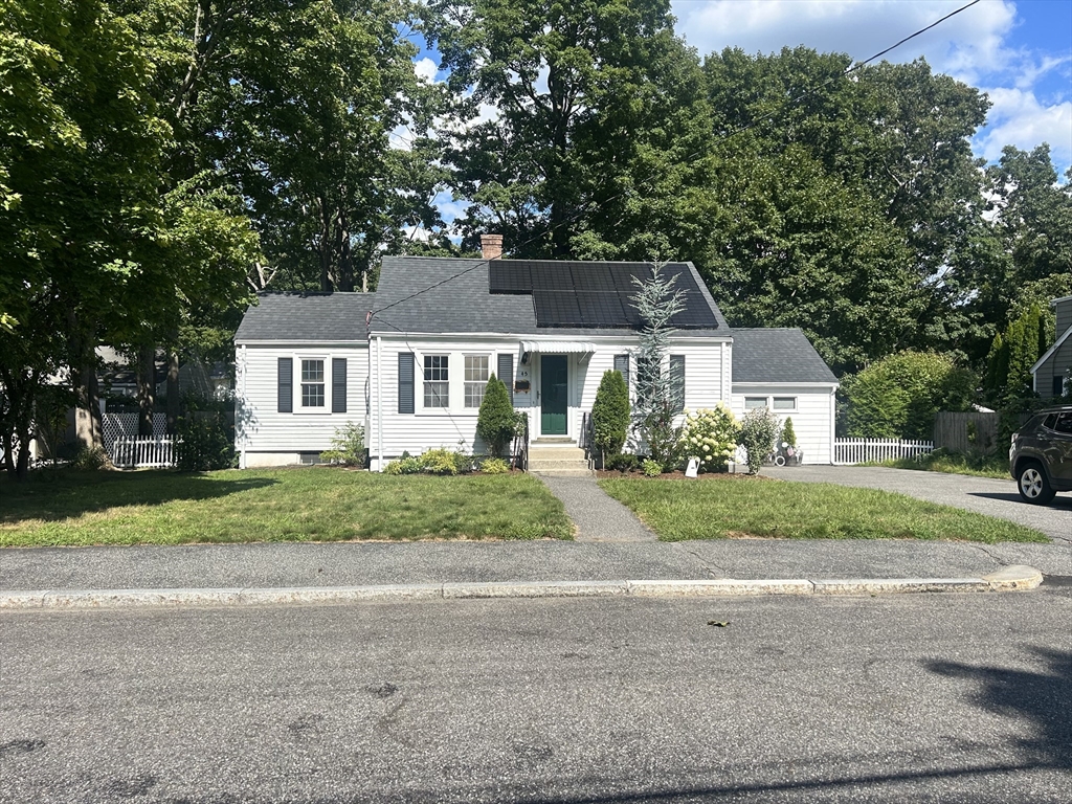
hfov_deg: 67.3
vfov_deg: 53.1
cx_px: 536
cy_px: 402
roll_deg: -0.3
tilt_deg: -0.4
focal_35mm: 26
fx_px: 805
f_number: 1.5
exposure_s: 1/4274
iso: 50
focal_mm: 5.7
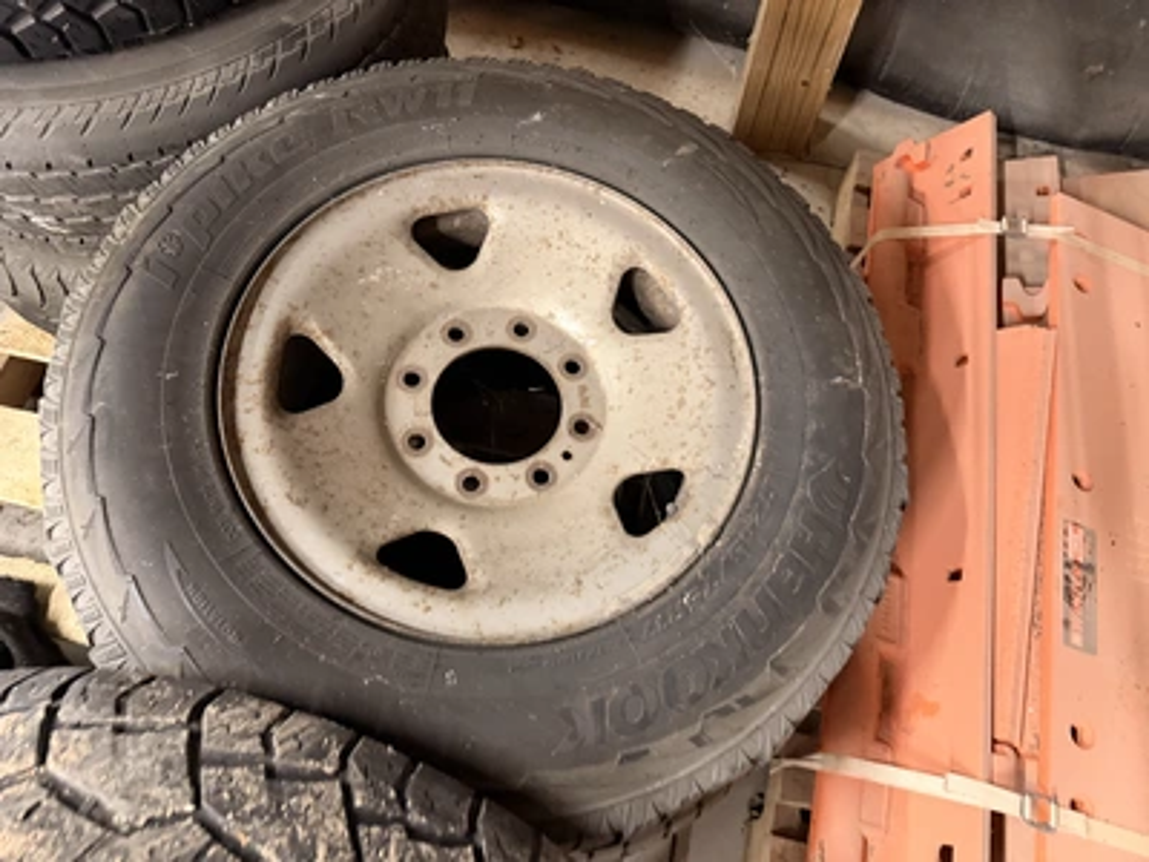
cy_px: 431
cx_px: 574
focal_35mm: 24
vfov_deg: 56.8
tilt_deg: -65.1
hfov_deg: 71.6
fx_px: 797
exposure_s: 1/40
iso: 1000
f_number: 1.78
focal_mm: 6.76
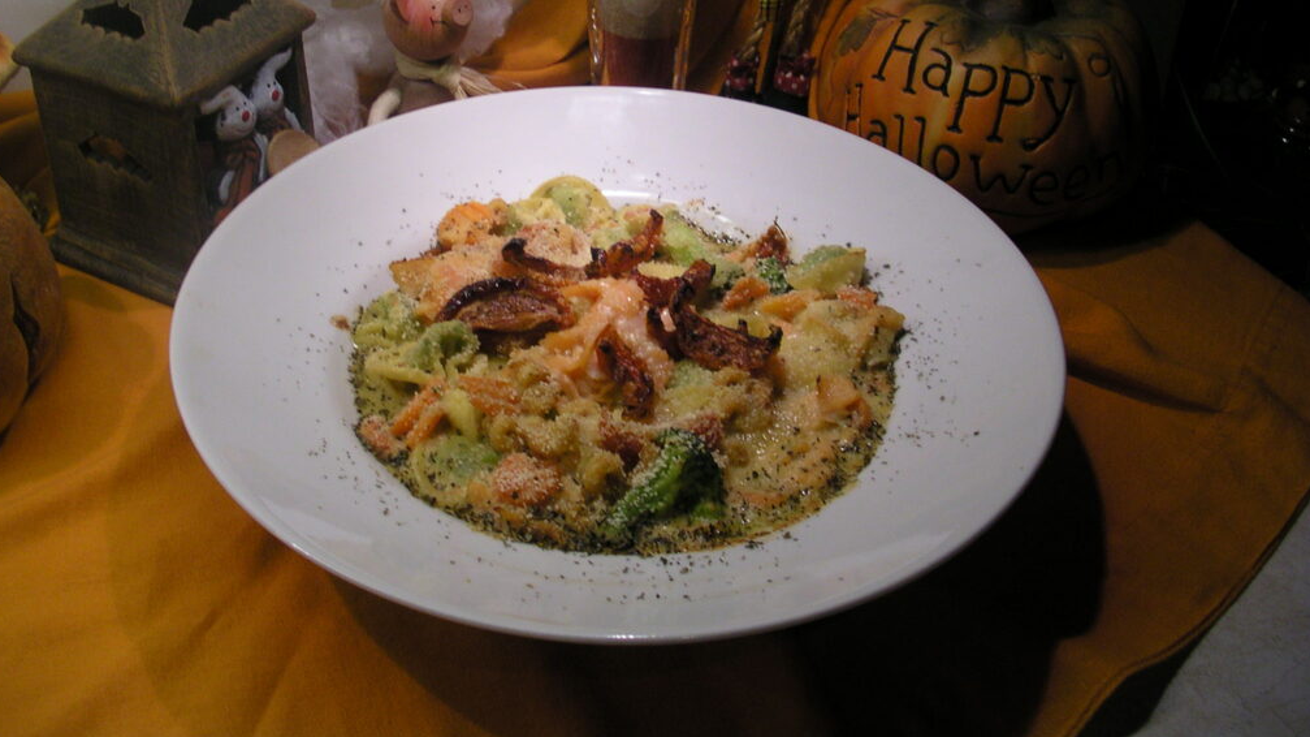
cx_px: 648
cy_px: 260
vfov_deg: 28.8
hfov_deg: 49.4
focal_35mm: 41
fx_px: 1424
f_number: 2.7
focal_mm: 5.6
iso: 100
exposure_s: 1/41.7
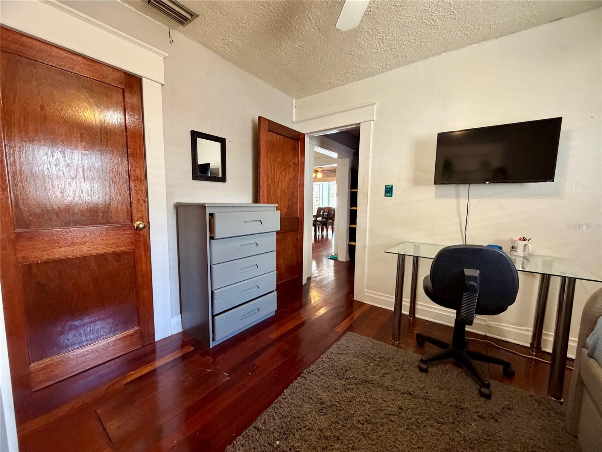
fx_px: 243
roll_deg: -0.9
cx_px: 301
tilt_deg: -5.7
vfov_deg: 85.7
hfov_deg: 102.1
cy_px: 226
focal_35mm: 14
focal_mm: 2.22
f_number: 2.2
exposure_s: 1/60
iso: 400
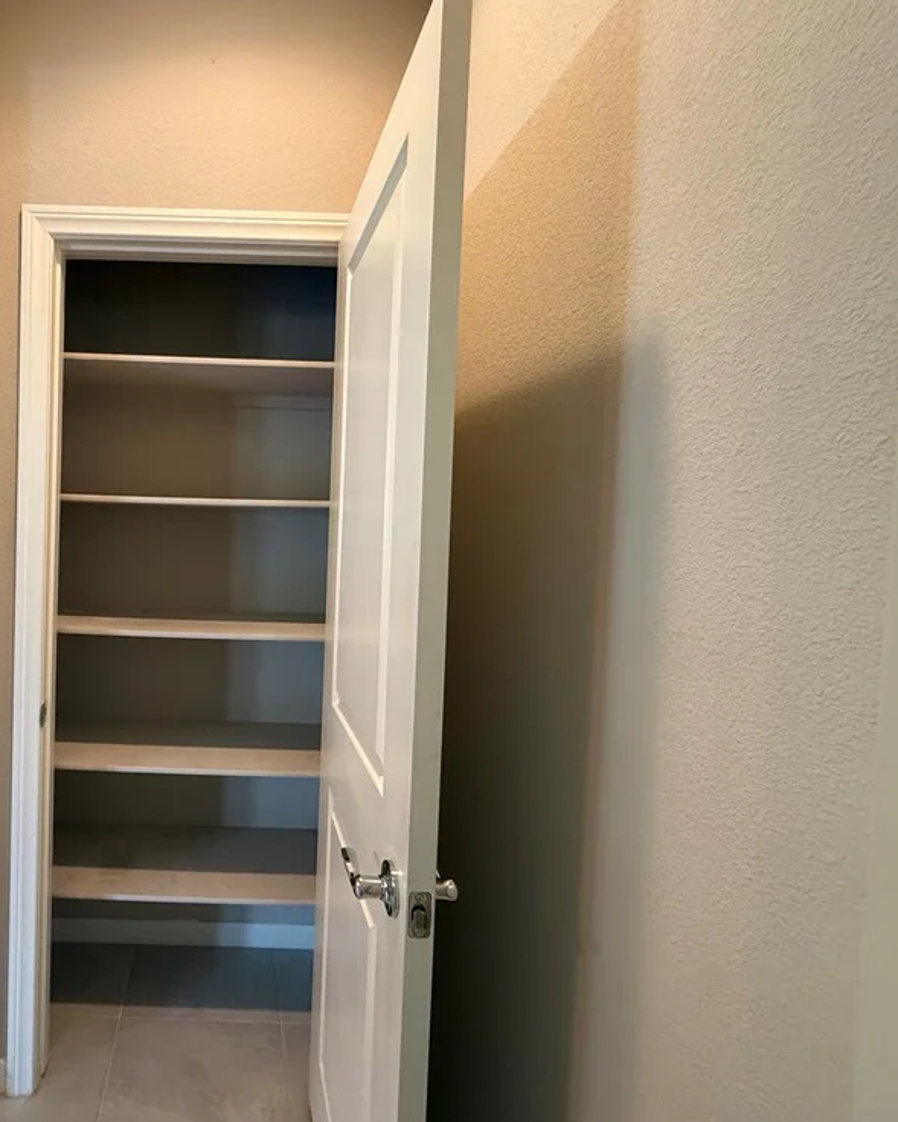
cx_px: 229
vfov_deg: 83.3
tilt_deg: -2.2
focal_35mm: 19
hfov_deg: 66.6
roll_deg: -2.7
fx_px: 631
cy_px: 544
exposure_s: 1/60
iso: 500
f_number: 2.2
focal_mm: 2.22
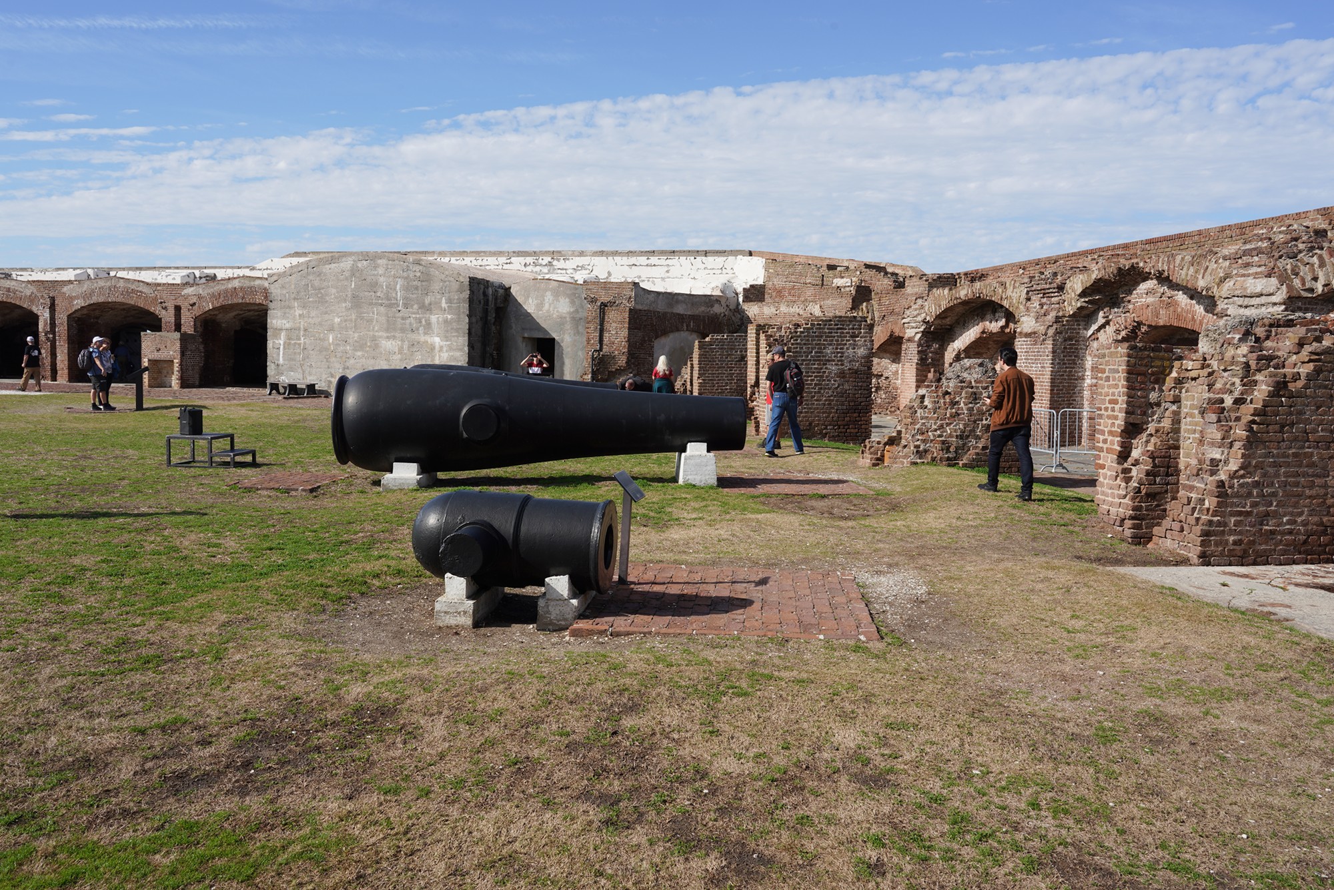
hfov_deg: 63.7
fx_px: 1075
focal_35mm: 29
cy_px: 445
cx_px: 667
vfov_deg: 45.0
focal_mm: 29
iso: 100
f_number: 16
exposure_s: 1/100
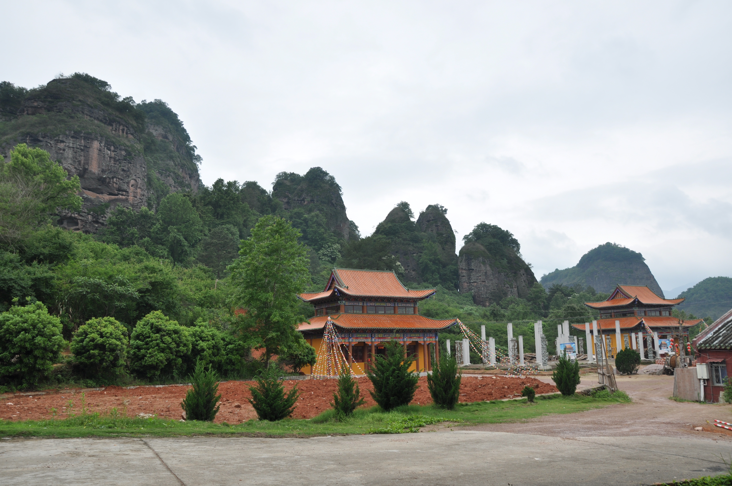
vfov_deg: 47.8
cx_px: 366
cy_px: 243
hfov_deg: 67.4
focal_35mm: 27
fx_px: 548
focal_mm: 18
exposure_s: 1/640
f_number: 7.1
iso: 200
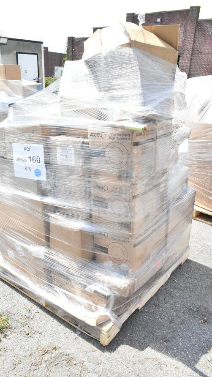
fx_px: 290
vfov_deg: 66.1
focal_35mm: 29
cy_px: 188
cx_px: 95
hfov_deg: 40.1
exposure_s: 1/640
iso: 1600
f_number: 13
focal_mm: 18
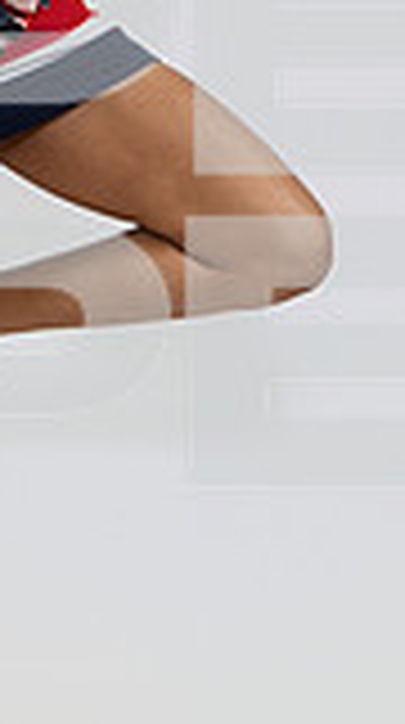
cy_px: 40
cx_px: -171
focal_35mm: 130
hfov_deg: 9.1
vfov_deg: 16.3
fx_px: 2491
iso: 400
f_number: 4
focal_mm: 44.3
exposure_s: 1/125
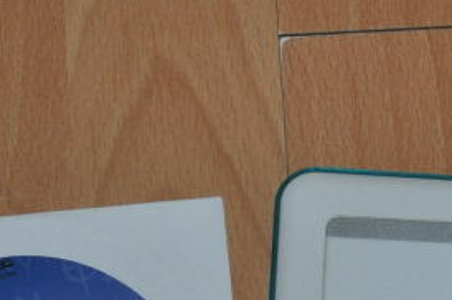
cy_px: 234
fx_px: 4050
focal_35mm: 323
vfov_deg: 4.2
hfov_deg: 6.4
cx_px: 460
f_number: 5.6
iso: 800
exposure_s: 1/60
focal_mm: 55
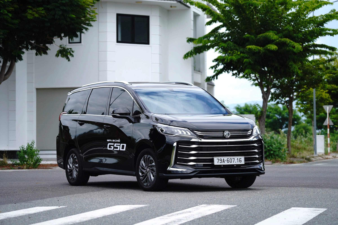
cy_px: 112
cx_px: 169
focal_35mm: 105
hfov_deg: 19.5
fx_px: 986
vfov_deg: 13.0
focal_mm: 105
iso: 200
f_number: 4
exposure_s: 1/1000
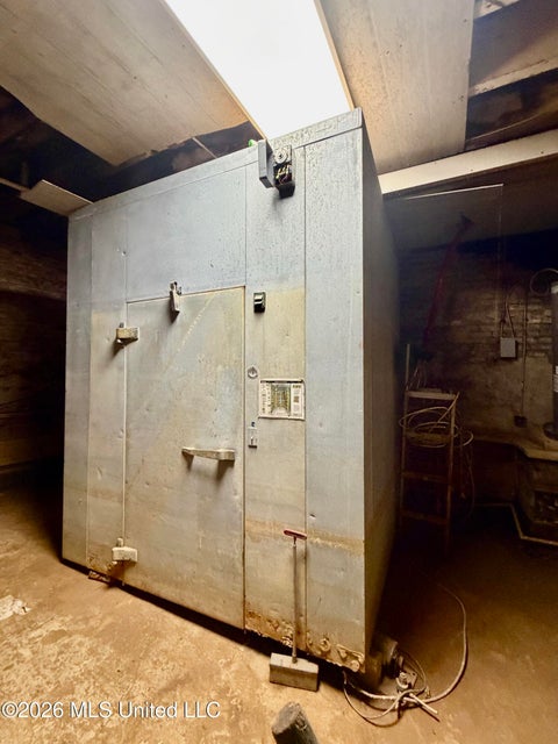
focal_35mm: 14
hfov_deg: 85.7
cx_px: 279
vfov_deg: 102.1
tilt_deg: -0.6
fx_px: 301
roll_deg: -0.1
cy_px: 372
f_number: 2.2
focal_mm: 2.22
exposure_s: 1/60
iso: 400
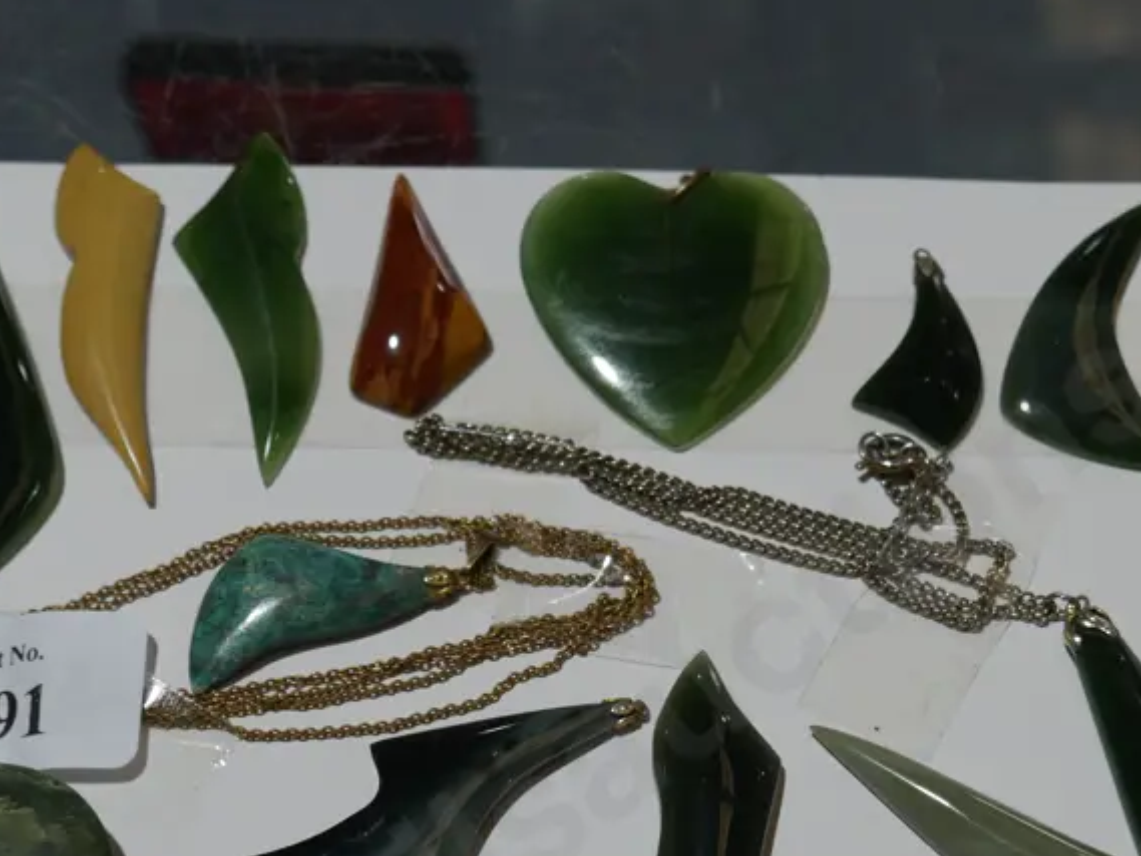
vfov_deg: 20.2
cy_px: 695
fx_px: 2374
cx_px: 708
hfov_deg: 26.9
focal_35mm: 72
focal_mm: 20
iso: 200
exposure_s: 1/125
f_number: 4.5
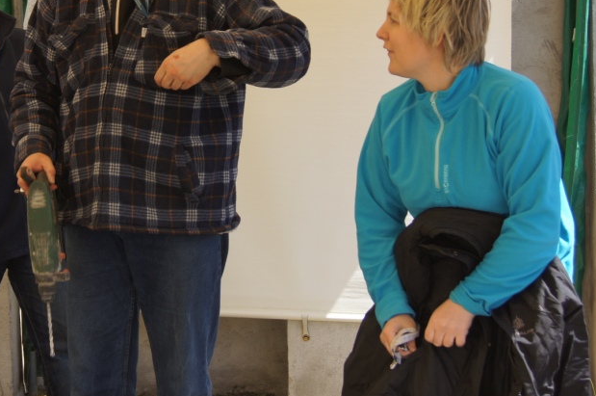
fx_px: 1436
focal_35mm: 87
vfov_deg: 15.6
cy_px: 91
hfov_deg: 23.1
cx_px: 114
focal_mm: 35
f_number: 5.6
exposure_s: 1/200
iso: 100
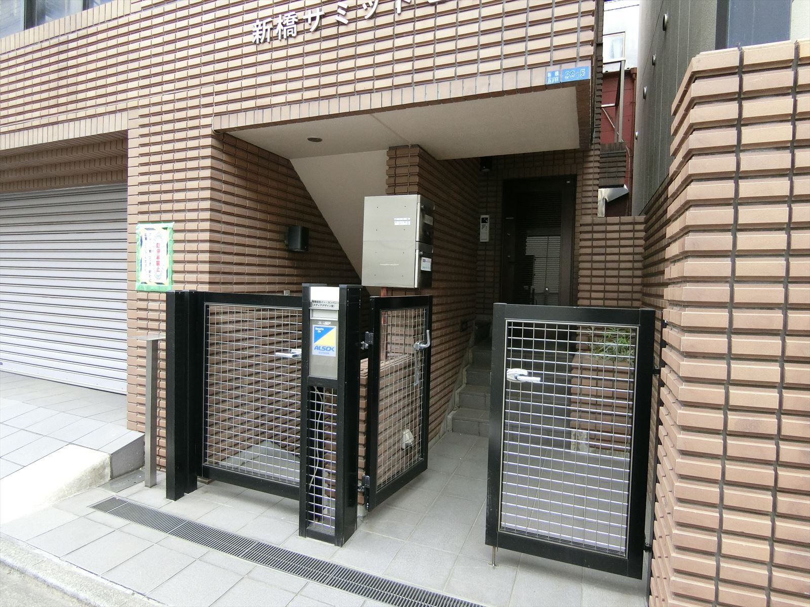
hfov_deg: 84.7
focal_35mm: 19
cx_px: 405
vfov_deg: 68.7
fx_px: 445
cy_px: 304
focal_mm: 4.06
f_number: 2.7
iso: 400
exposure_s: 1/100
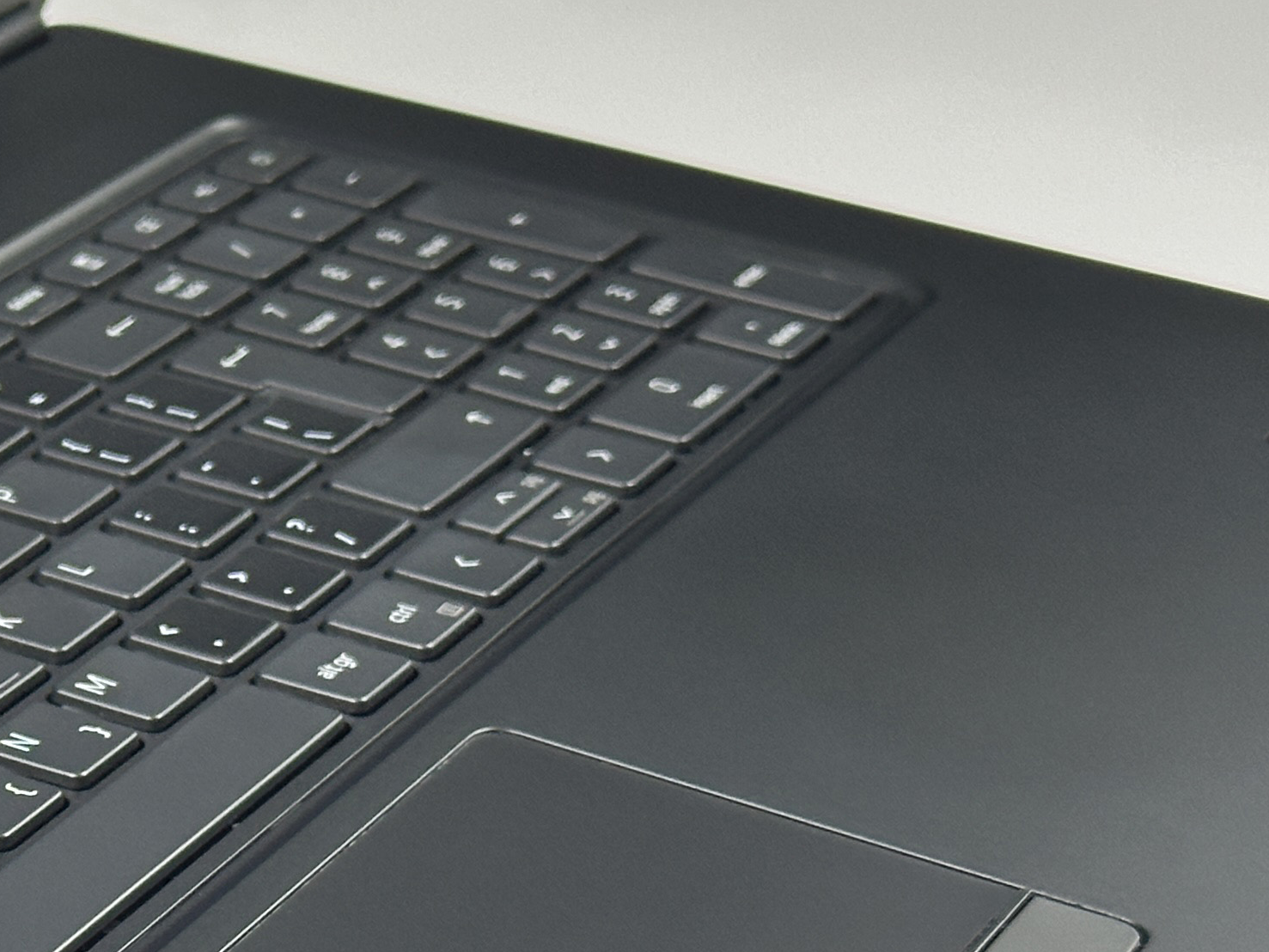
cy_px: 961
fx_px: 4803
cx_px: -460
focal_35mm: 131
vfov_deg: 11.2
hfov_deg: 14.3
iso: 100
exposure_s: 1/100
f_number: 1.78
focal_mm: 6.86
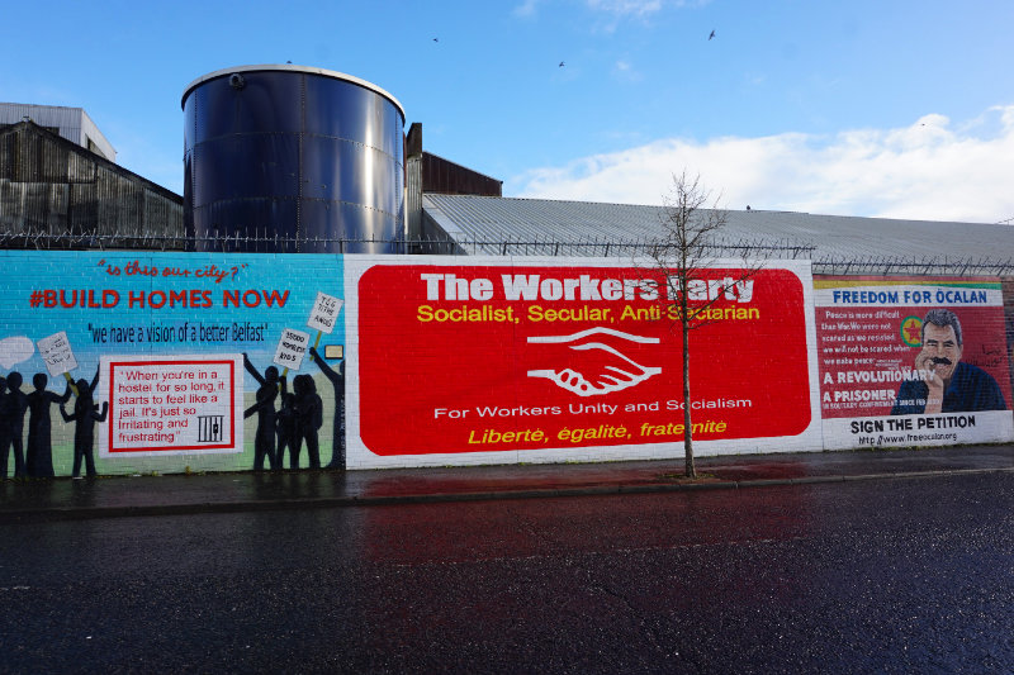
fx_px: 676
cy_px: 338
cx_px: 507
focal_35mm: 24
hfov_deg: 73.8
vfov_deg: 53.1
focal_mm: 16
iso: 100
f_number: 11
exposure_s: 1/80
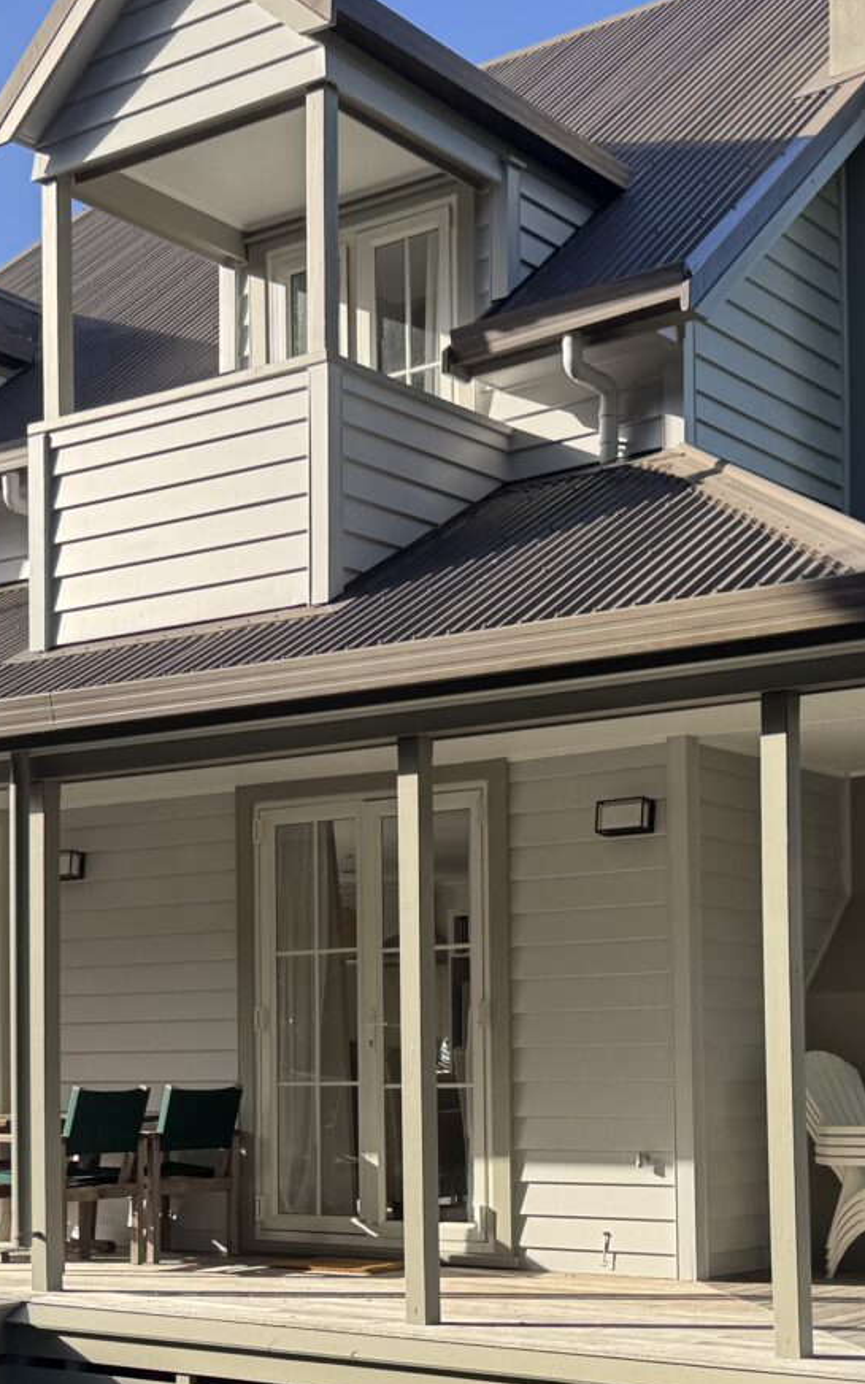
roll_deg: +0.1
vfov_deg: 35.6
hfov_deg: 23.1
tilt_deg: +1.6
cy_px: 1011
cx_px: 438
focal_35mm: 56
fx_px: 2112
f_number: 1.78
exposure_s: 1/1456
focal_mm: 6.76
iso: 80
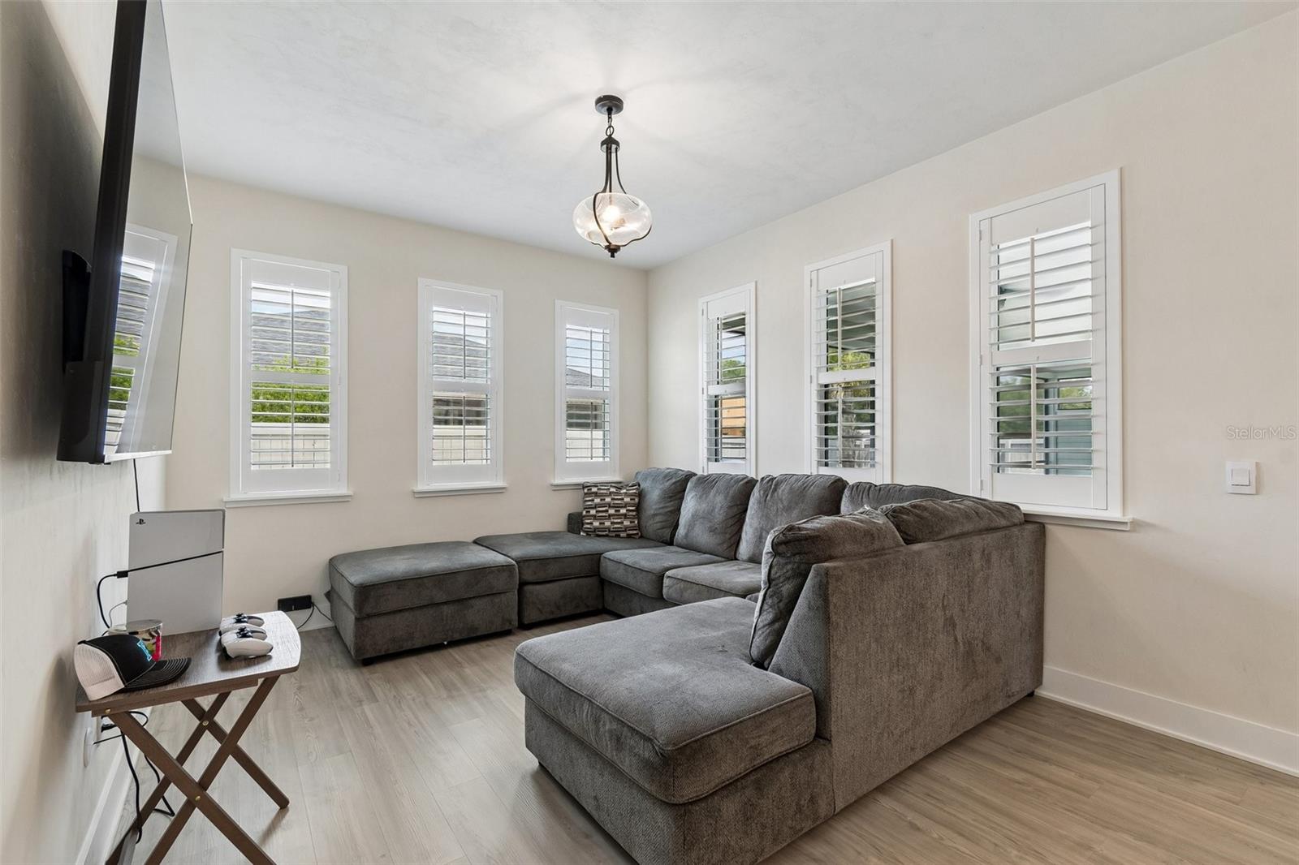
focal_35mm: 15
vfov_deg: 77.3
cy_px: 432
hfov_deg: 100.4
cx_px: 650
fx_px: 541
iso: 200
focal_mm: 10
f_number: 8
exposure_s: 1/25
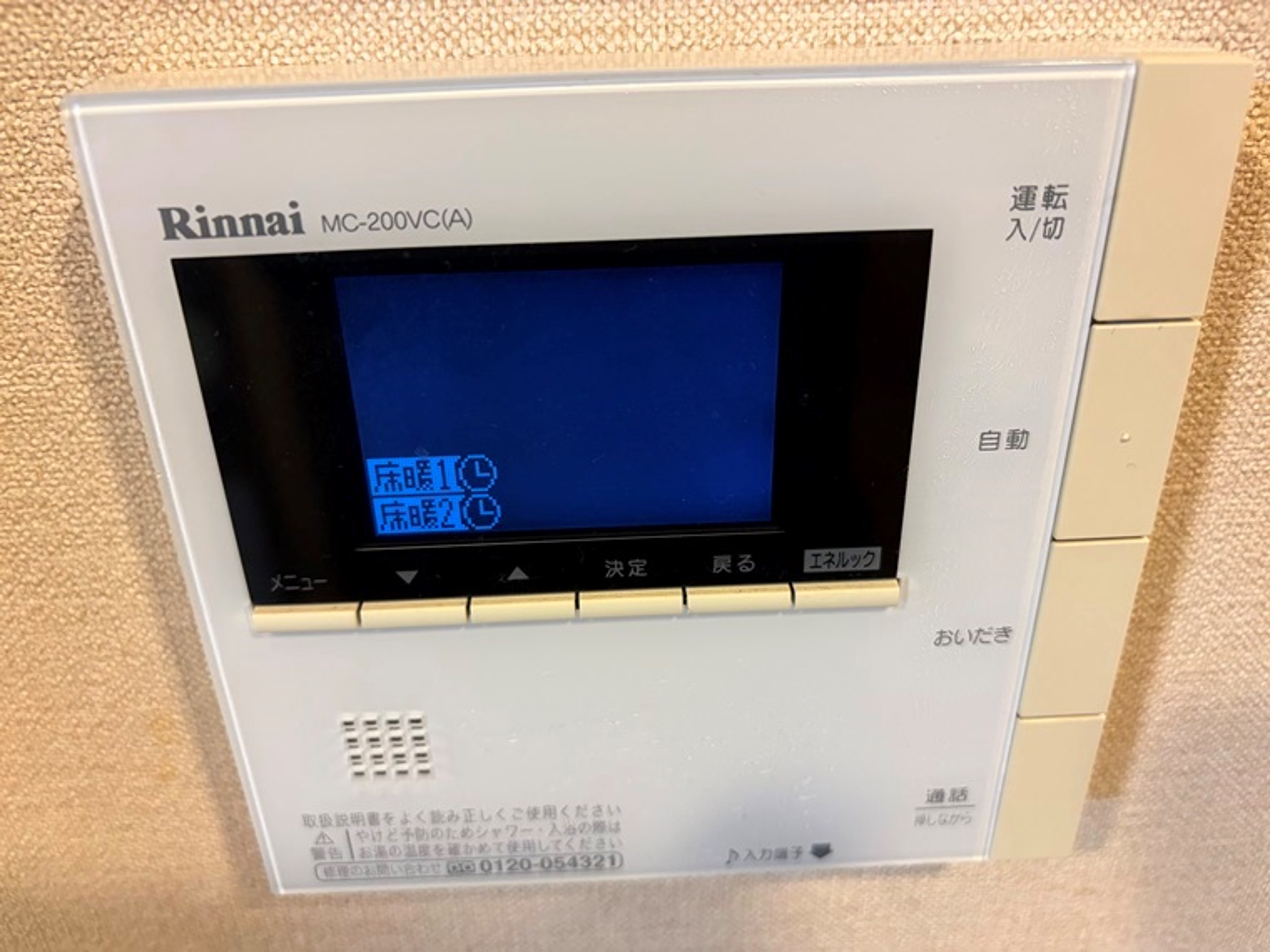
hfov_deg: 67.3
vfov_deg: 53.1
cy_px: 476
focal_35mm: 26
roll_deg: +2.5
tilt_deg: -26.7
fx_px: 954
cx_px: 635
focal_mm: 5.96
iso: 320
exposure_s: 1/60
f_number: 1.6
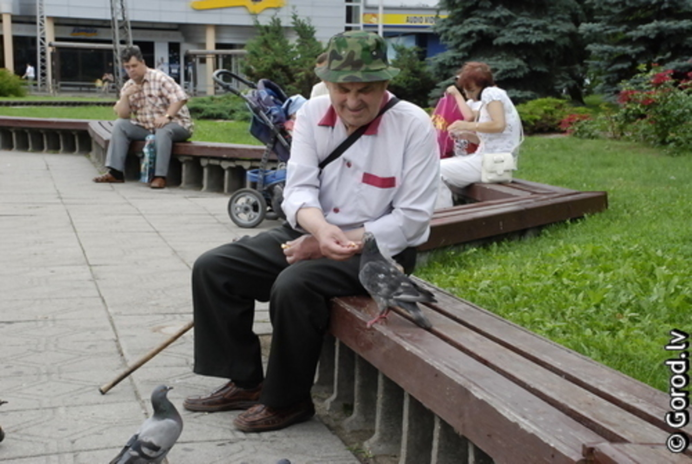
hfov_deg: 30.5
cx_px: 346
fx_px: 1271
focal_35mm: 66
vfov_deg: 20.7
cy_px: 232
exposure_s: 1/250
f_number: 9.5
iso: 800
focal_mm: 44
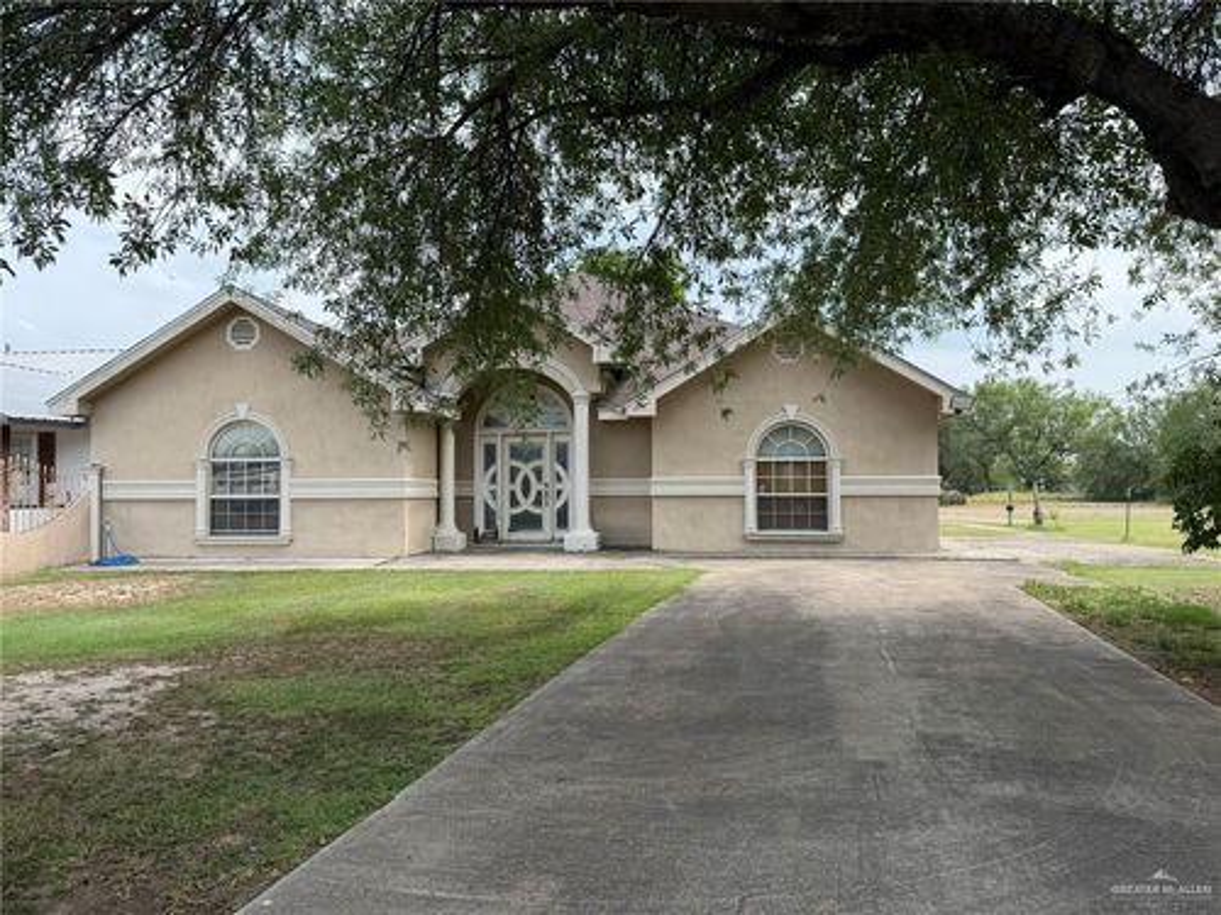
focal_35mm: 24
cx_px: 610
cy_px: 458
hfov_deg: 71.6
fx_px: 847
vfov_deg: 56.8
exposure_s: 1/2053
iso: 80
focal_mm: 6.76
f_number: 1.78
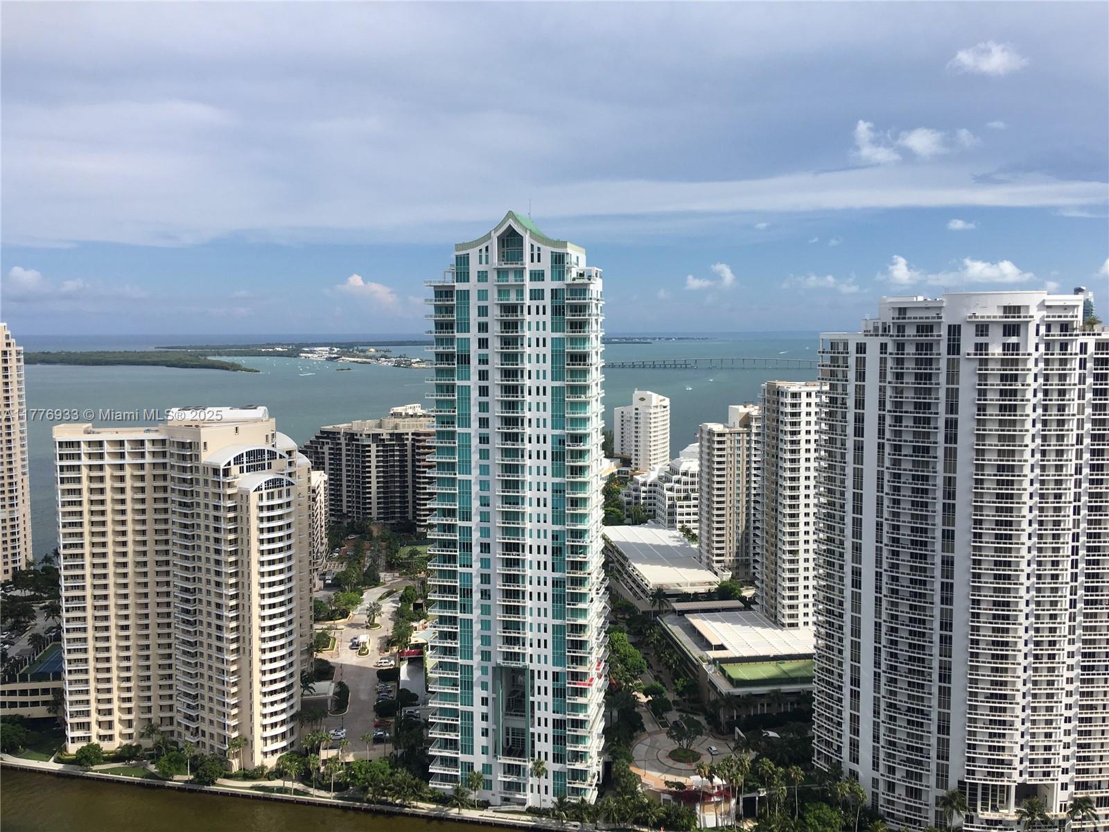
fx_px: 929
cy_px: 416
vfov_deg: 48.2
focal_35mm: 29
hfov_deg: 61.7
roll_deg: +1.3
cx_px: 554
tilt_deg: -3.7
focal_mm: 4.15
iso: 25
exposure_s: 1/2024
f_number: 2.2
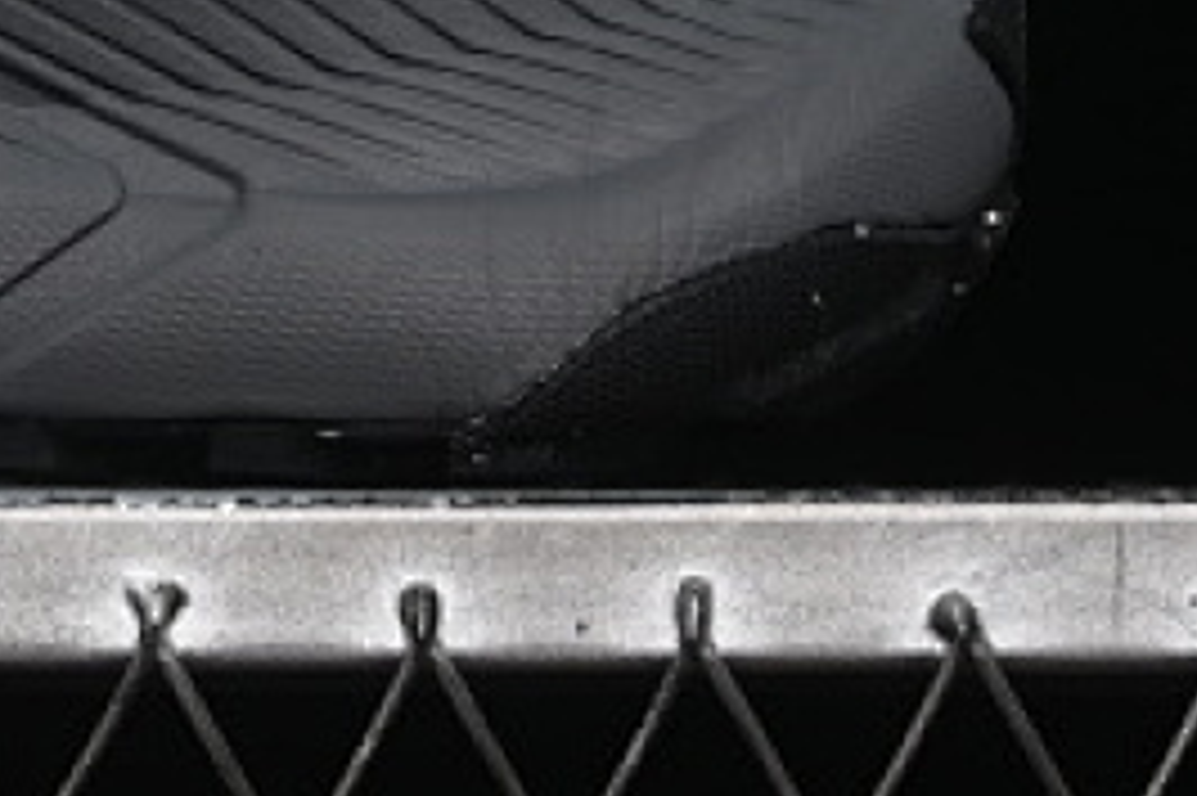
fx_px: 10135
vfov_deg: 4.5
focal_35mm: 305
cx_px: -675
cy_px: -526
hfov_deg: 6.7
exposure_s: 1/60
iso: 160
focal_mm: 50
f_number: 7.1
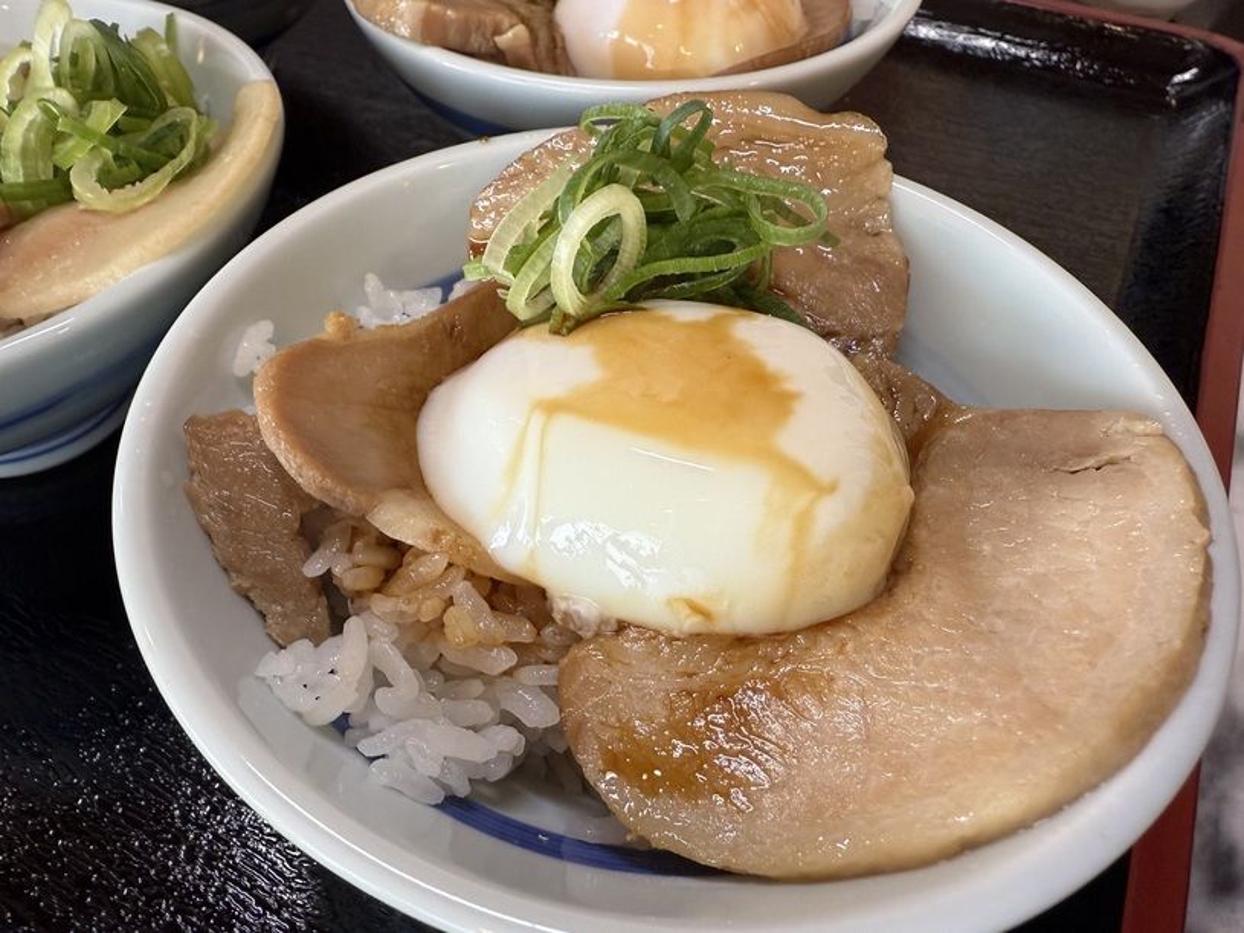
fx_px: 862
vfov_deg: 56.8
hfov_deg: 71.6
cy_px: 466
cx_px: 622
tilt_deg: -50.1
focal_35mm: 24
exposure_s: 1/99
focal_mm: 2.22
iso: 160
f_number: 2.2
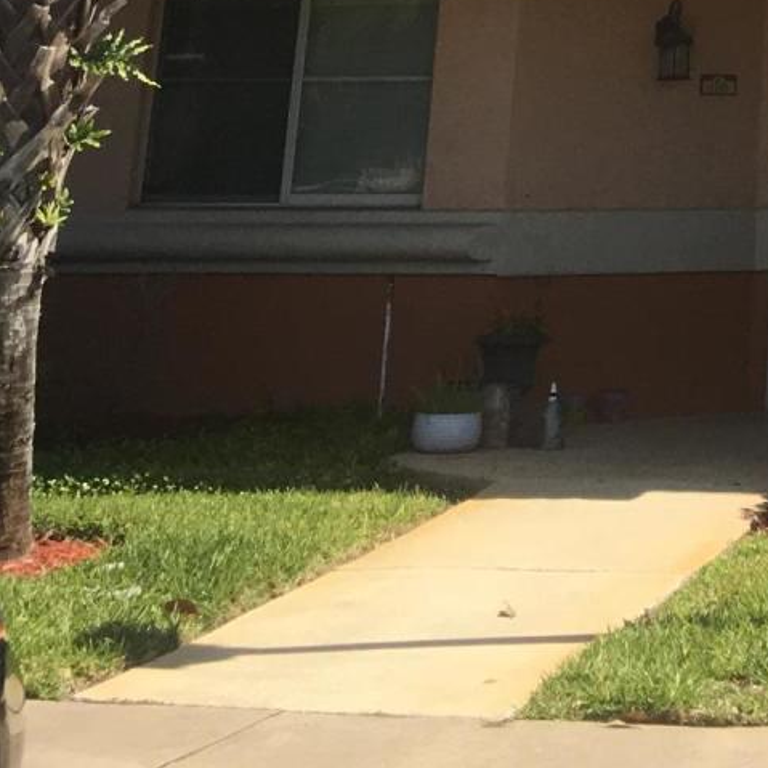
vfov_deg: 14.0
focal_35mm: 107
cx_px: 1199
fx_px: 2686
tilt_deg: +19.7
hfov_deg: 14.9
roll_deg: -1.1
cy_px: -704
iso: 25
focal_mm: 4.15
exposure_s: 1/986
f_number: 2.2
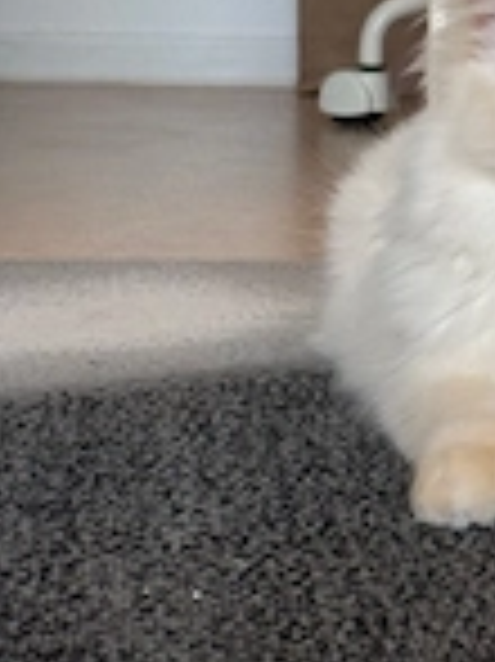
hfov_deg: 11.0
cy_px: 203
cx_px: 657
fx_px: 2501
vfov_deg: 15.0
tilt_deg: -4.9
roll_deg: -0.4
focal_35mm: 131
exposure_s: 1/50
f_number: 1.78
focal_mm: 6.86
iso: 80
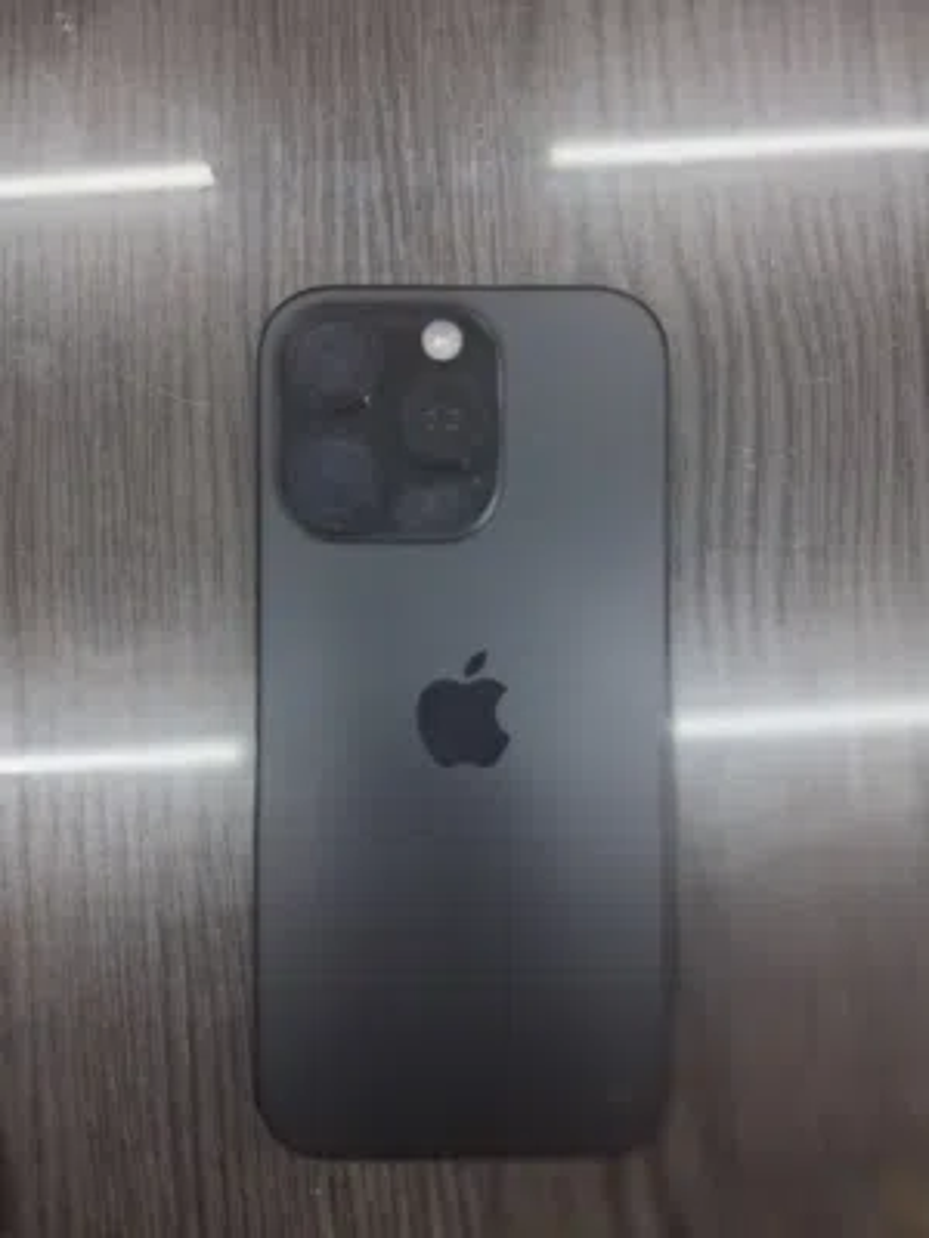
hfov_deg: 51.4
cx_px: 464
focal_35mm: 27
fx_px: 966
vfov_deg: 65.3
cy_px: 619
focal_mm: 4
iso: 250
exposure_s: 1/480
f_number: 1.8
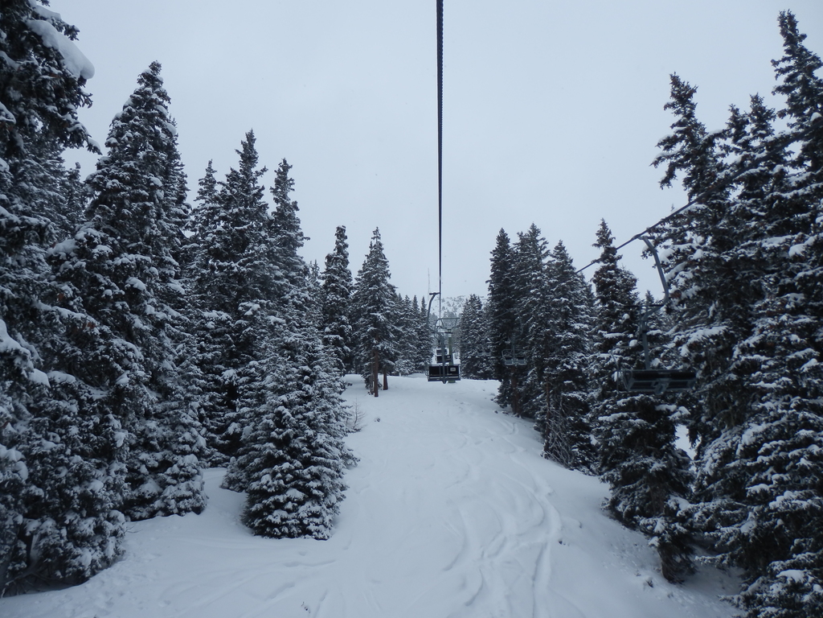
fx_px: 594
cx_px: 412
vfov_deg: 54.9
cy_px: 309
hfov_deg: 69.4
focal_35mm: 25
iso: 80
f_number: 3
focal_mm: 4.5
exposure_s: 1/800
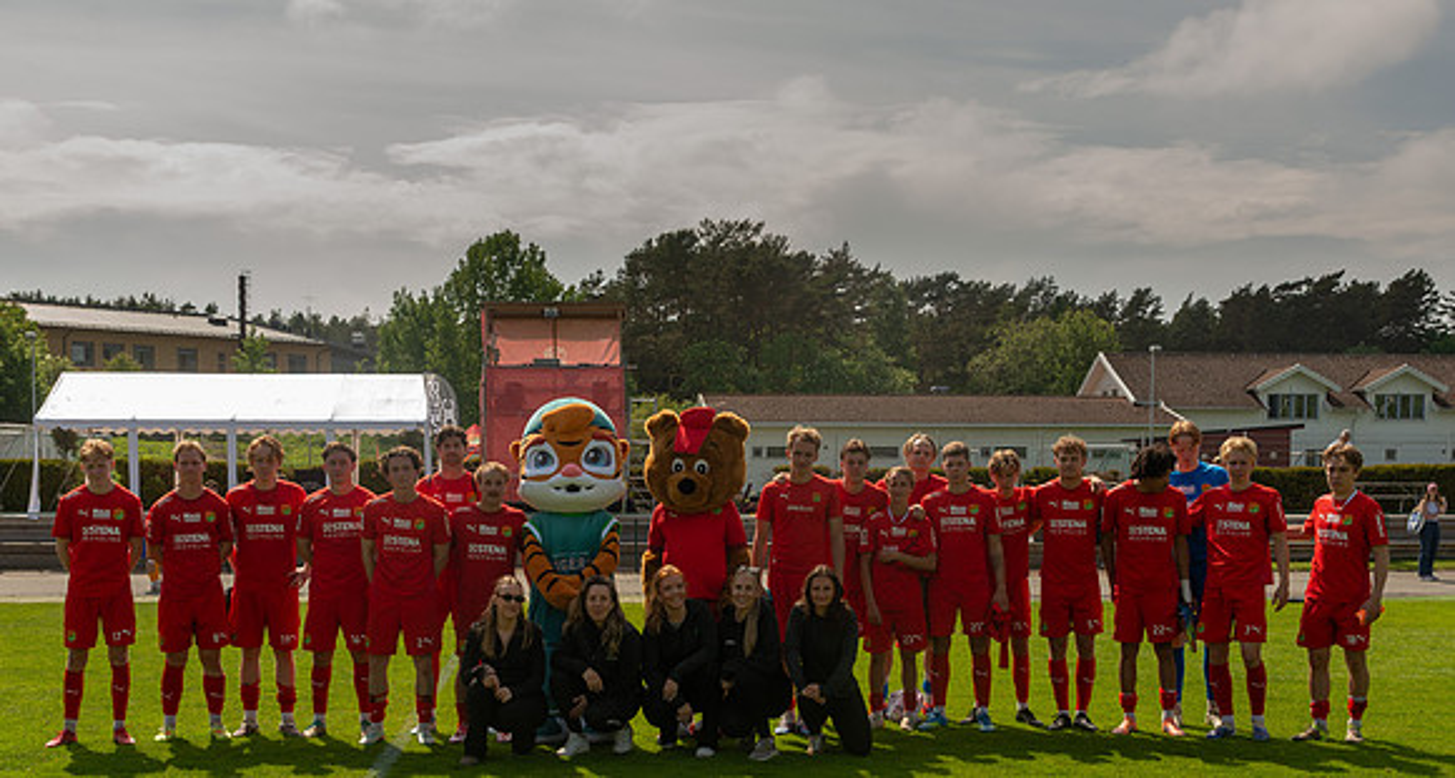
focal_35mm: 45
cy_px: 573
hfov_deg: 46.3
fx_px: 1701
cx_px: 685
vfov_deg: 25.5
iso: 200
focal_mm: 35
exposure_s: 1/800
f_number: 5
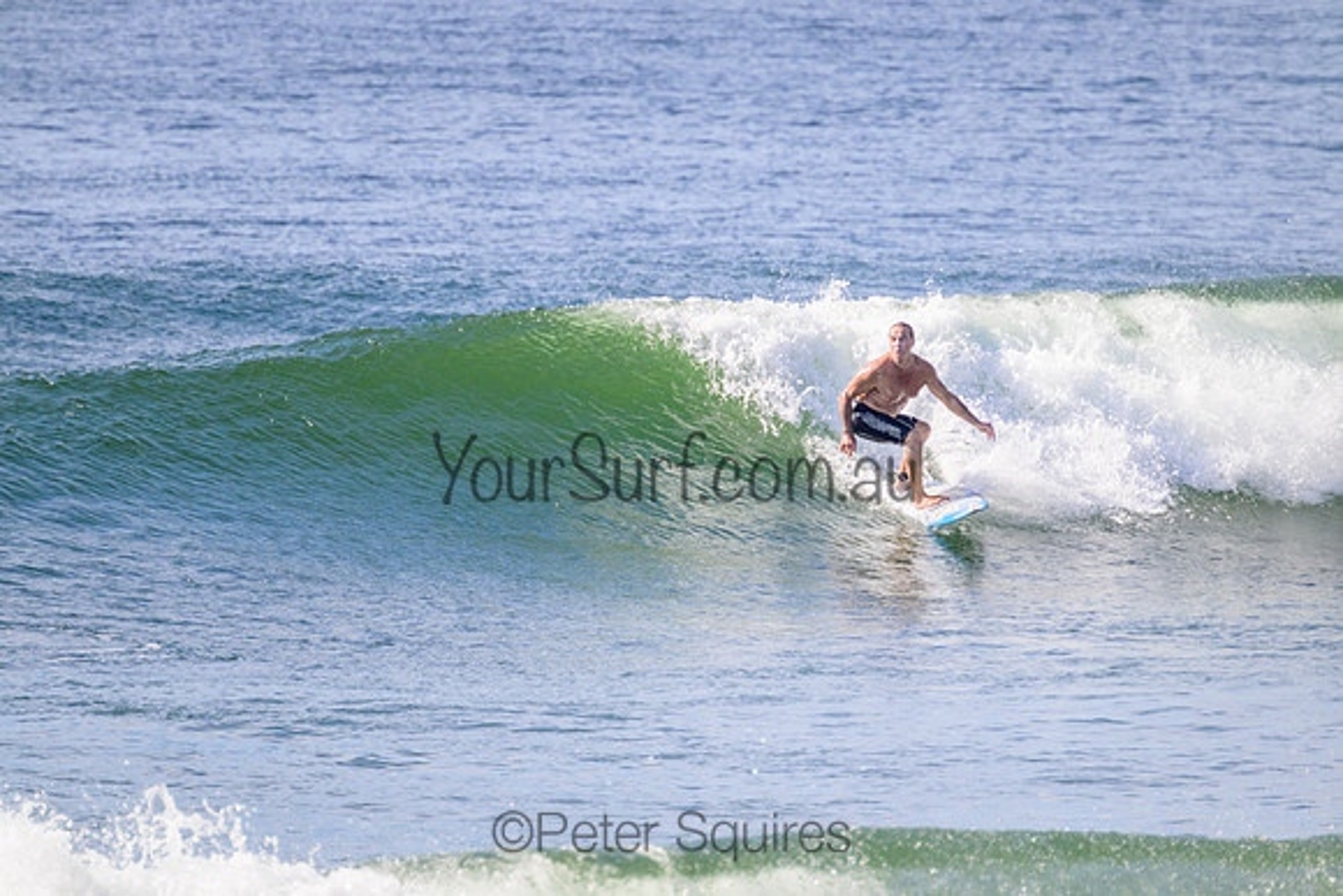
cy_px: 448
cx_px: 672
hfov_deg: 2.6
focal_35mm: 800
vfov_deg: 1.7
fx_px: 29850
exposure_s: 1/2000
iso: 1100
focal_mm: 800
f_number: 11
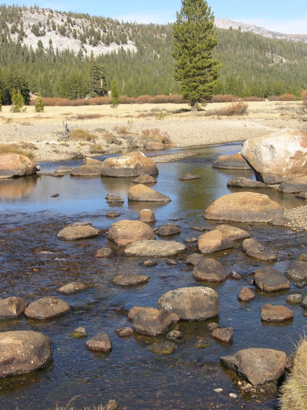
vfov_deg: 30.3
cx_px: 154
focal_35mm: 64
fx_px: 757
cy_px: 205
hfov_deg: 22.9
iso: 50
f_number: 5.1
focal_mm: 15.7
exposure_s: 1/235
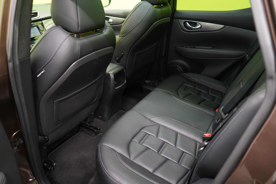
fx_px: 215
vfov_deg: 46.4
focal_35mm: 28
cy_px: 92
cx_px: 138
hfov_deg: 65.5
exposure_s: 1/15
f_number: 5
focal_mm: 28
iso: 2000
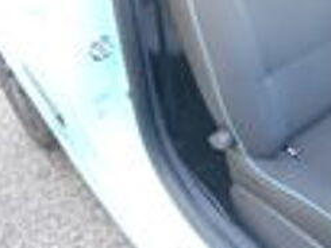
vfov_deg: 27.6
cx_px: 320
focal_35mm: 51
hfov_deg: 34.5
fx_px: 488
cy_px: 26
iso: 250
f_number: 3.2
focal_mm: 4.6
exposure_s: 1/30
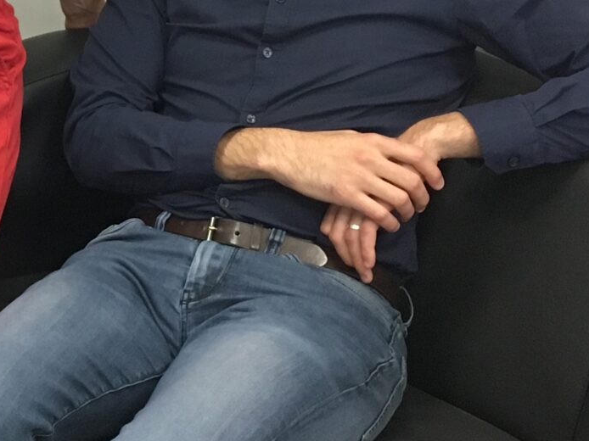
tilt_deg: -19.7
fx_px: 1820
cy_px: 68
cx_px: -105
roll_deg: -1.6
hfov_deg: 17.6
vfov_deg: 13.7
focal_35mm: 107
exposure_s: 1/33
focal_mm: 4.15
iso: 160
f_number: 2.2
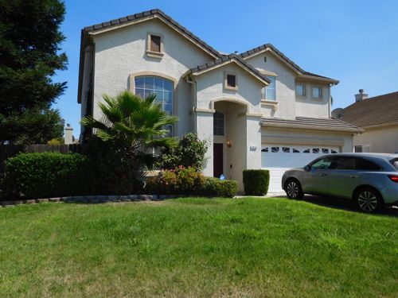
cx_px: 199
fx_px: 287
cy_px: 149
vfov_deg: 54.9
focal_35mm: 25
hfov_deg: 69.4
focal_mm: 4.5
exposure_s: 1/1500
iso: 125
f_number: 3.4
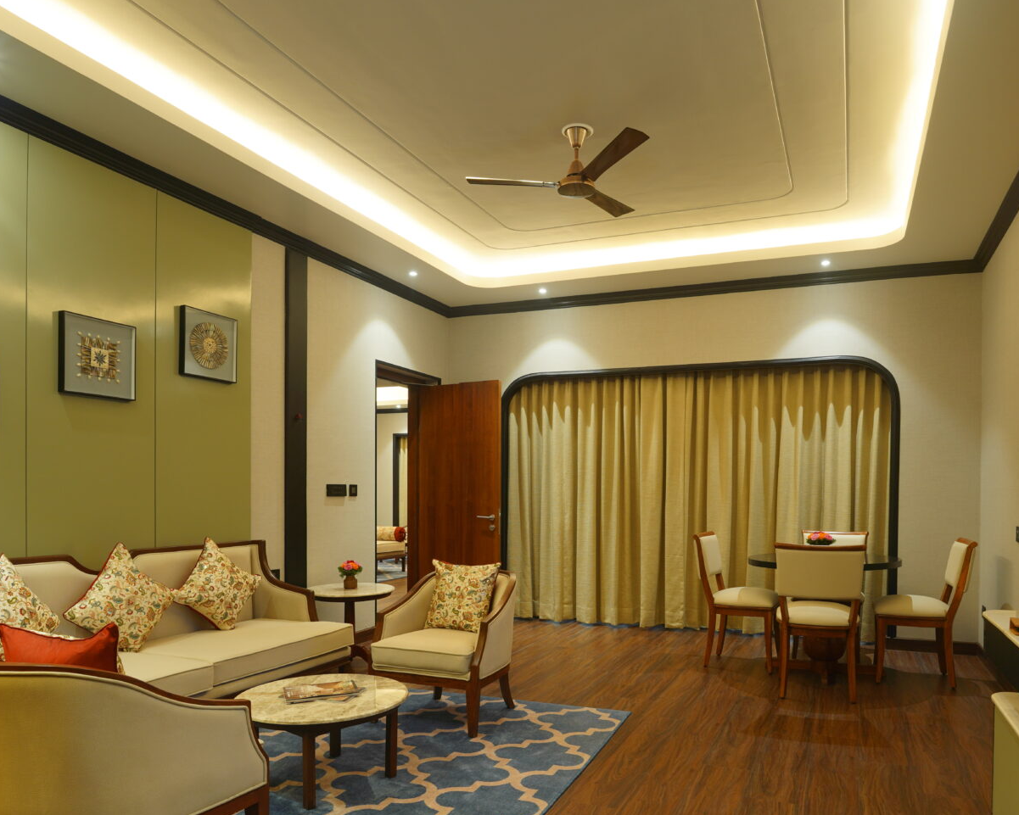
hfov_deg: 69.6
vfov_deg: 57.8
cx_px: 574
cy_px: 502
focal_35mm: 24
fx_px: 729
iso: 100
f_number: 6.3
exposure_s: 1/3
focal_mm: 15.1
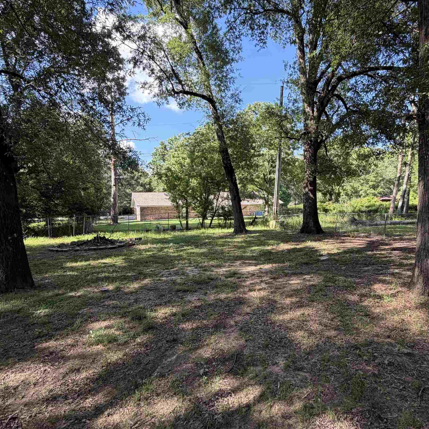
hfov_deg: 71.6
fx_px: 294
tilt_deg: -2.7
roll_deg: +1.1
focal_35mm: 21
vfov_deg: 72.1
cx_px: 249
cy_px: 221
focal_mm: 2.22
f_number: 2.2
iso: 50
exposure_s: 1/157
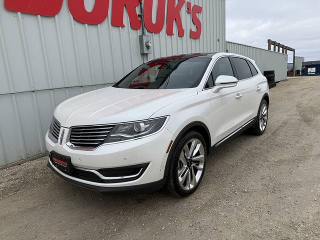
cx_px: 160
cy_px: 120
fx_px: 222
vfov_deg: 56.8
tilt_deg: -10.2
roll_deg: +4.1
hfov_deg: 71.6
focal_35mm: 24
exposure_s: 1/4405
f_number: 1.78
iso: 80
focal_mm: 6.76
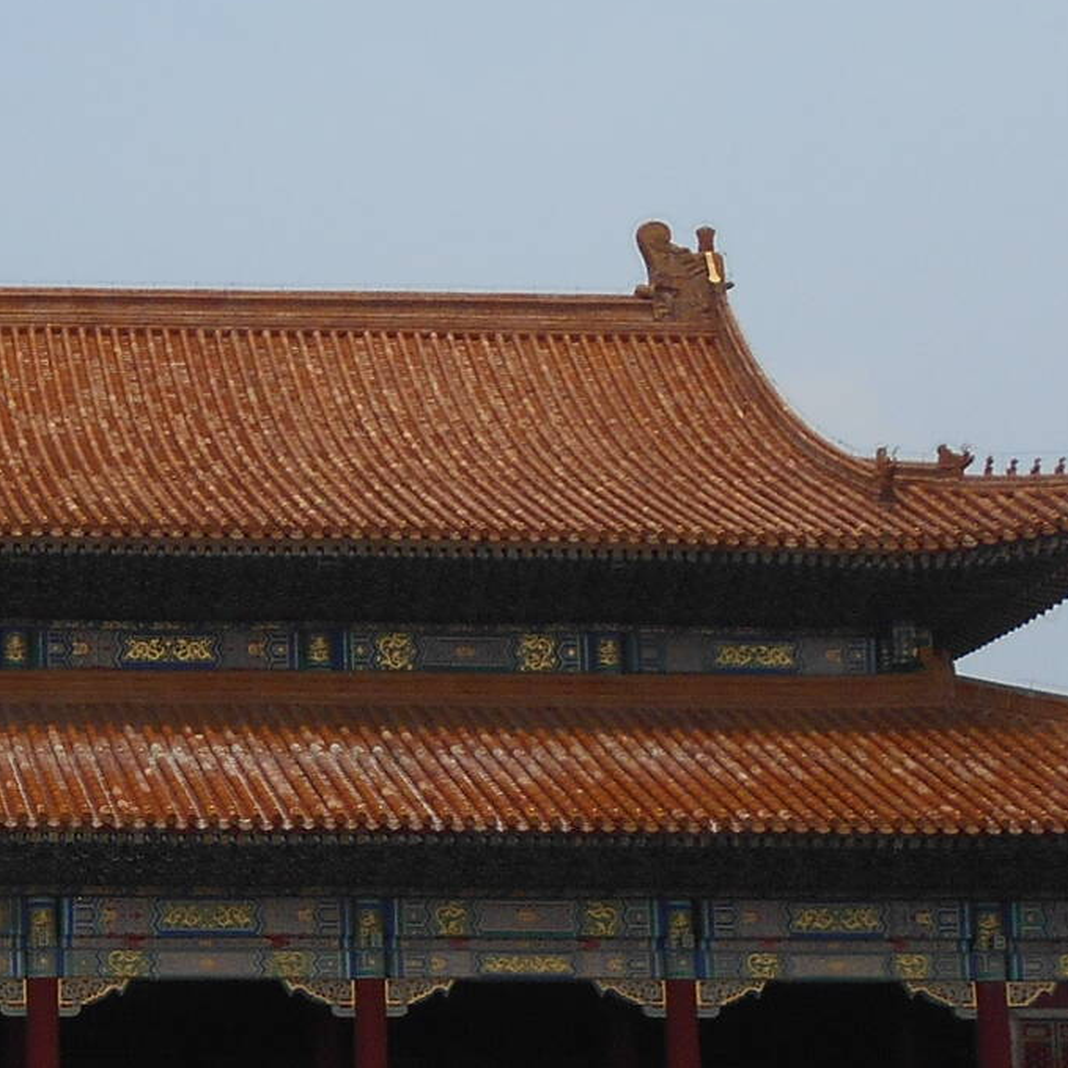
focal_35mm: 88
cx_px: -274
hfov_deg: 18.5
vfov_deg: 19.5
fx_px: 3072
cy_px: 908
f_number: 8
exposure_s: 1/320
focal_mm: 4.6
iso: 80
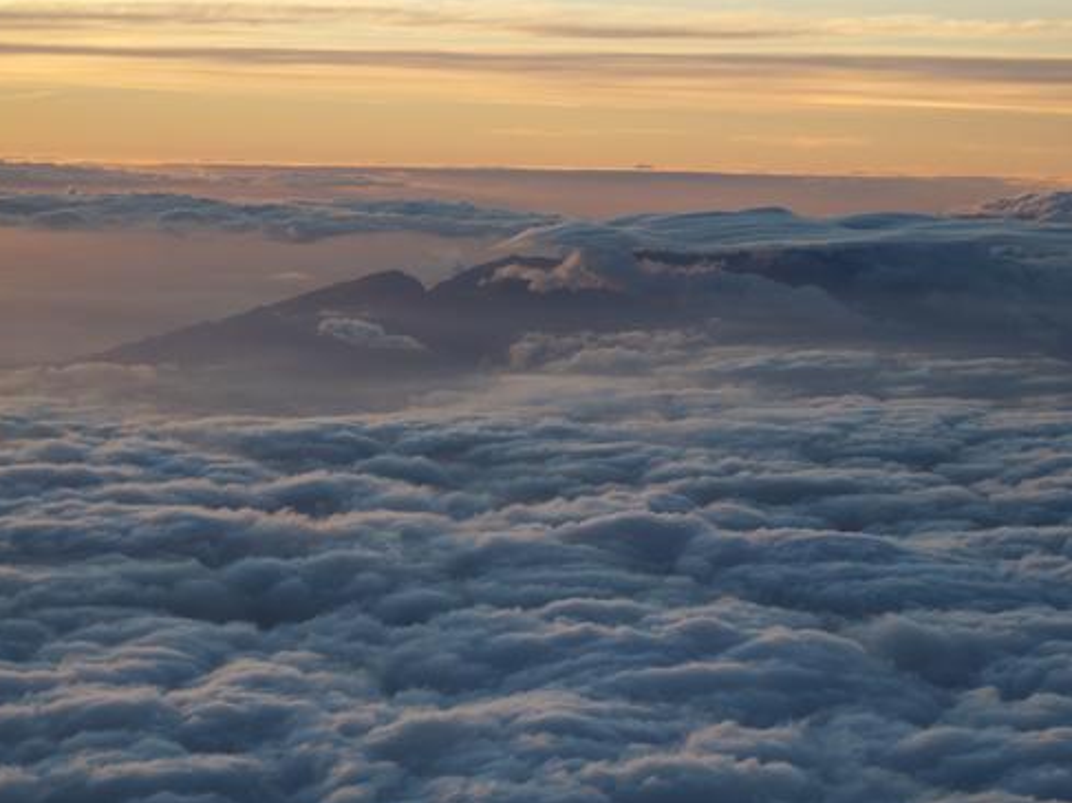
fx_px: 3467
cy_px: 406
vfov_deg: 13.2
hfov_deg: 17.6
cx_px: 615
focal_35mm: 112
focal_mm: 18.1
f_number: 4
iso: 100
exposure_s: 1/405
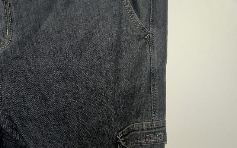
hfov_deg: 55.3
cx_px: 120
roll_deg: +0.4
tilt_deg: -25.4
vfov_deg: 32.2
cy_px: 161
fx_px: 226
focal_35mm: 35
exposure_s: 1/4
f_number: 1.78
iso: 80
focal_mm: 6.86
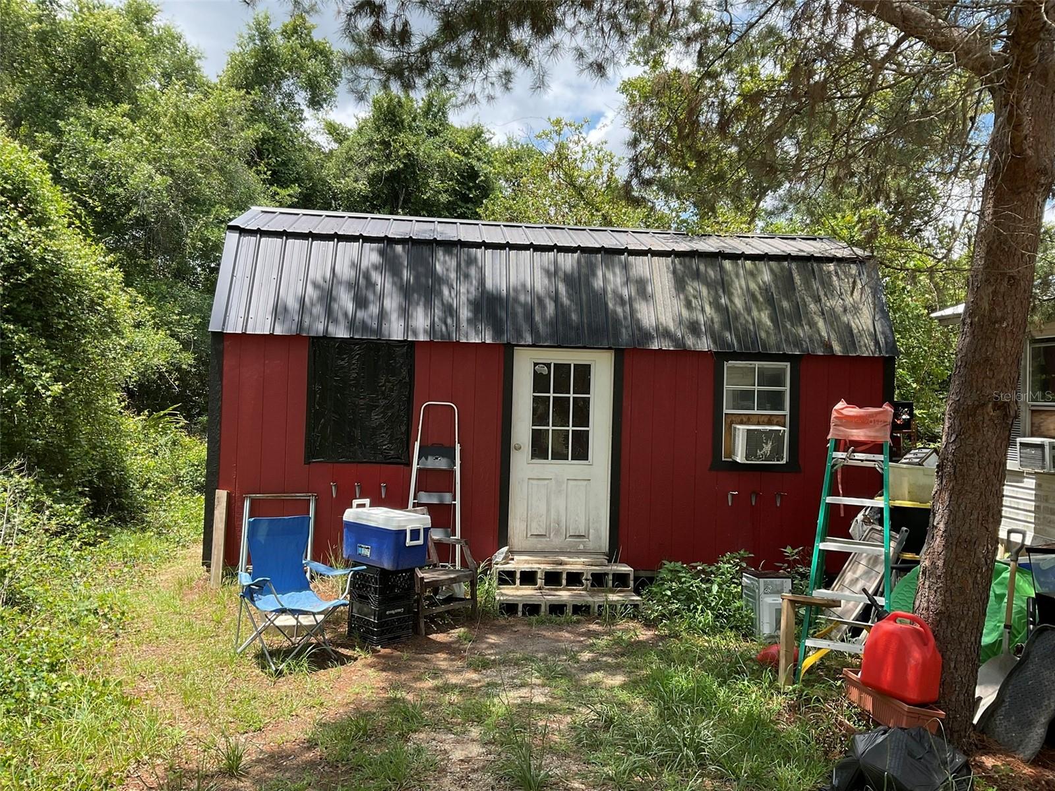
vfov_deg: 48.2
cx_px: 528
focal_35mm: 29
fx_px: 884
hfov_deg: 61.7
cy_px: 396
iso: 16
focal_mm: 3
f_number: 1.8
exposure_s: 1/574
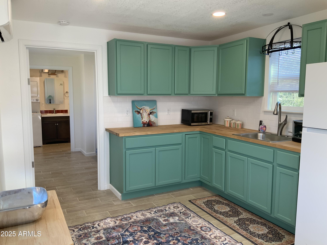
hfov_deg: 61.7
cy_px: 122
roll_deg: -0.2
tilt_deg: -5.8
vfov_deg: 48.2
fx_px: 274
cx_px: 164
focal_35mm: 29
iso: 50
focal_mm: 3
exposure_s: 1/120
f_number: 1.8
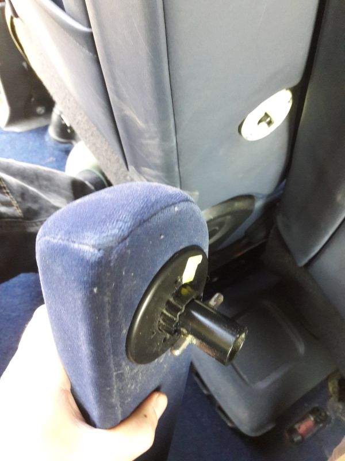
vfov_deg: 63.4
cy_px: 230
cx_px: 172
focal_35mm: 28
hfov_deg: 49.7
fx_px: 372
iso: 320
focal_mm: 3.7
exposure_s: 1/17
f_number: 1.9
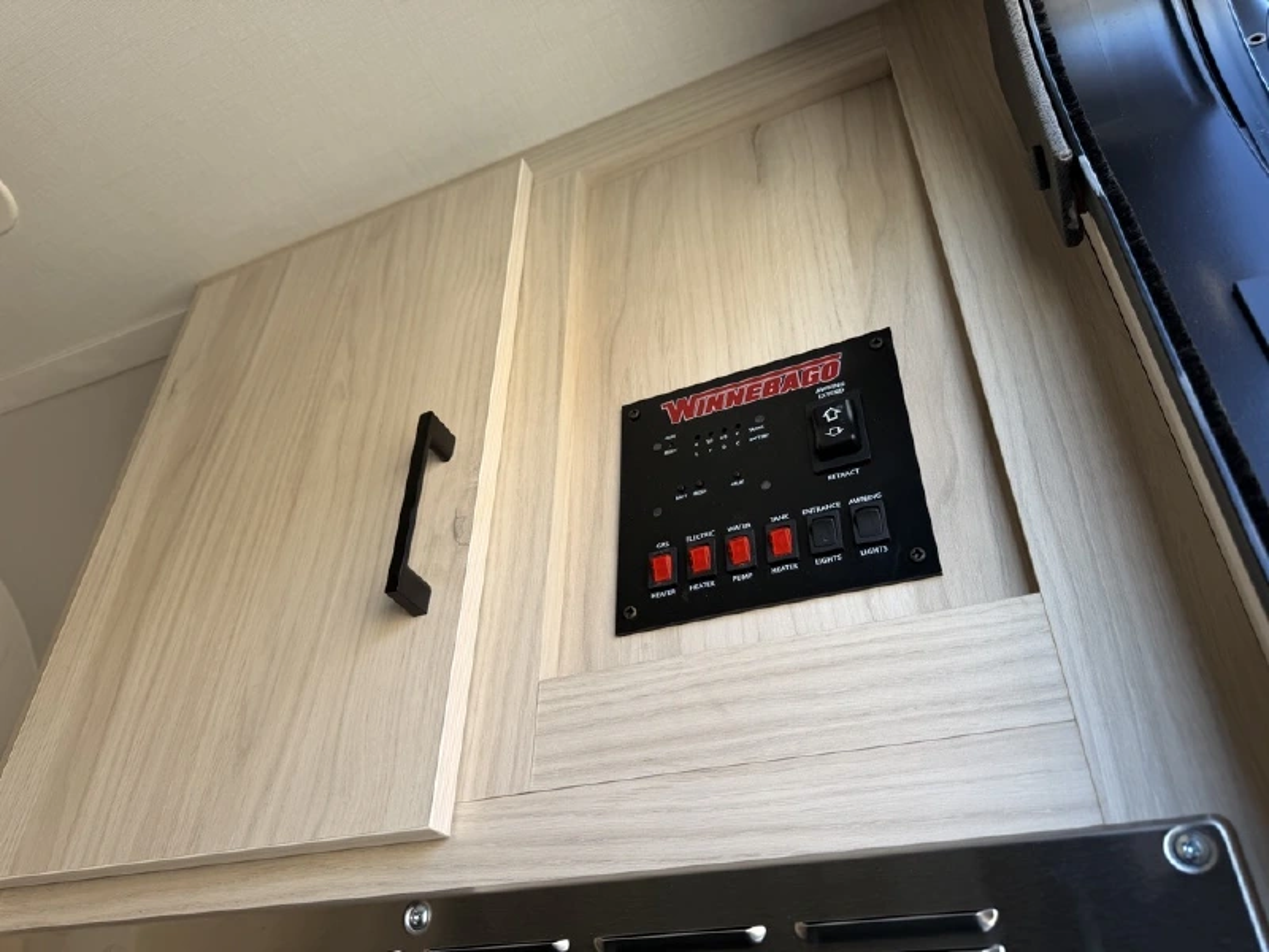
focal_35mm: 24
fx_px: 880
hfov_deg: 71.6
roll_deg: -1.1
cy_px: 476
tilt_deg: +35.5
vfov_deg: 56.8
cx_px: 634
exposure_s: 1/405
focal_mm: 6.76
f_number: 1.78
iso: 80
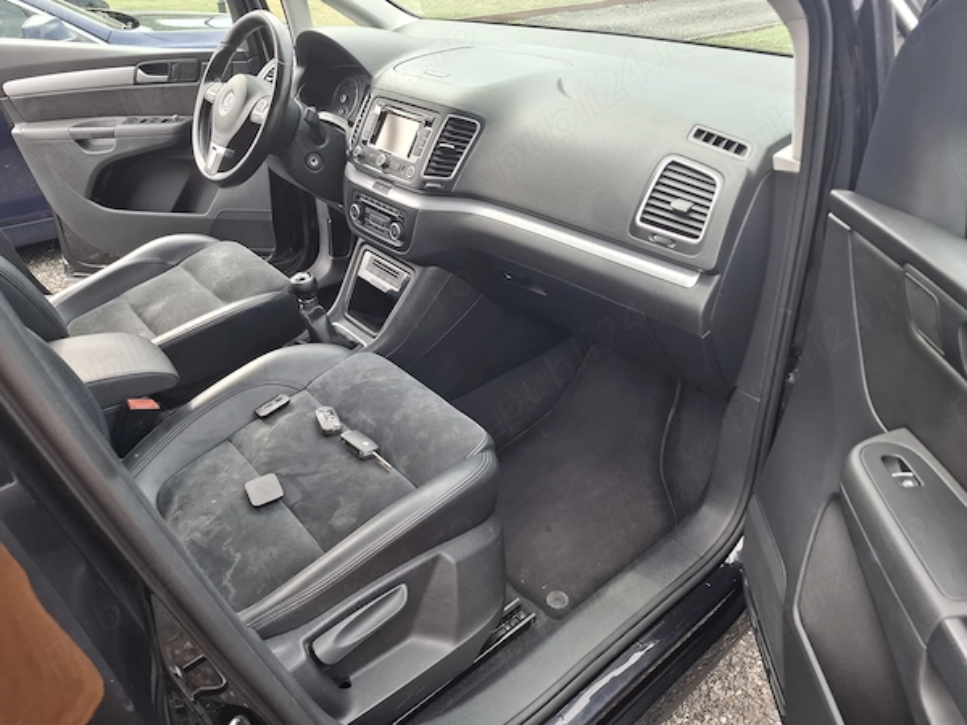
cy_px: 362
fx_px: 643
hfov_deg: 73.9
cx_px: 484
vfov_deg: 58.9
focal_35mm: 23
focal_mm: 5.54
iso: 50
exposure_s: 1/127
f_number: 1.8
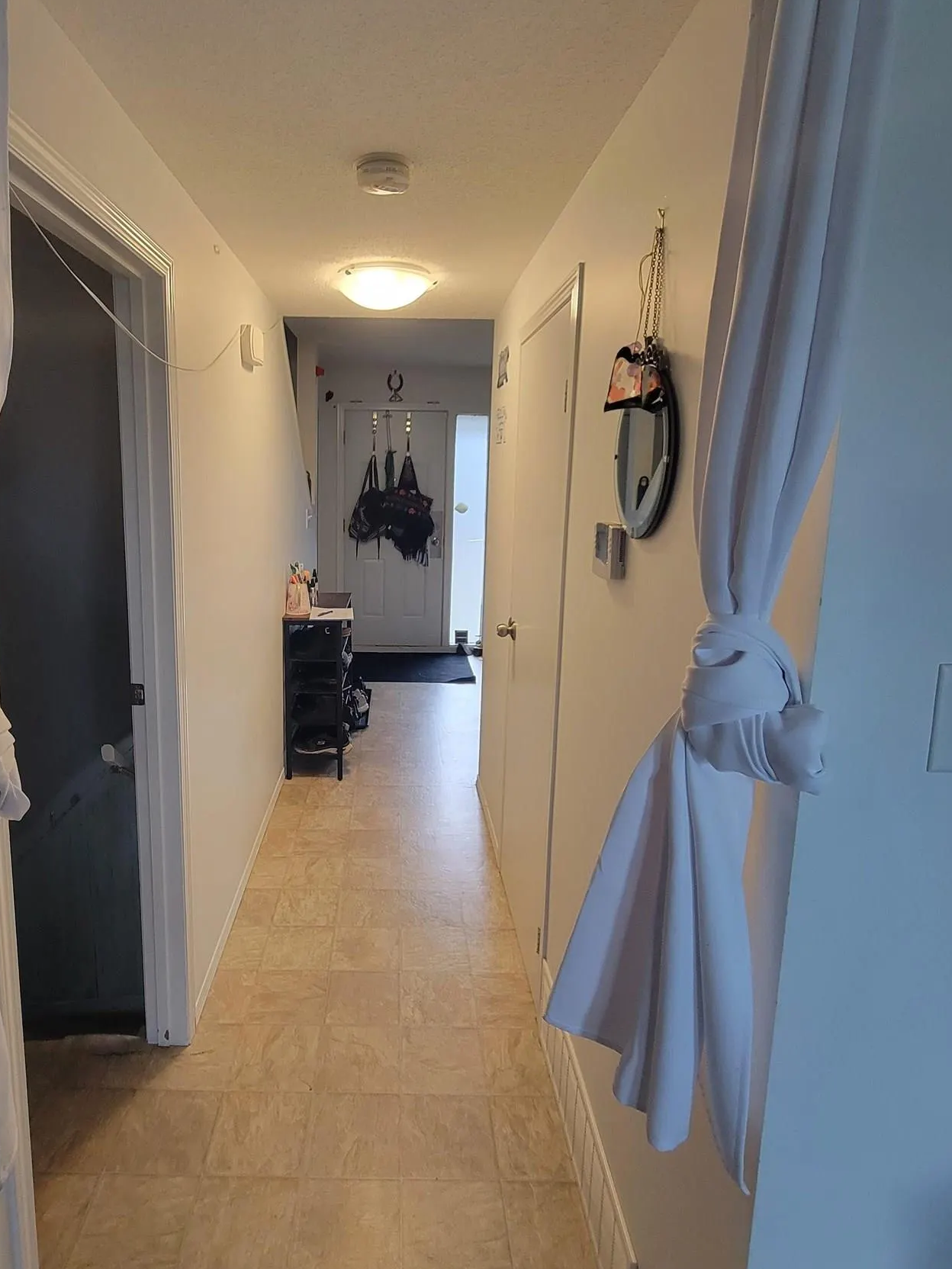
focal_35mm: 18
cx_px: 385
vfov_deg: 87.6
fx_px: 660
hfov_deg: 70.9
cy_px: 591
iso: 250
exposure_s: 1/60
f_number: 2.2
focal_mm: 2.2
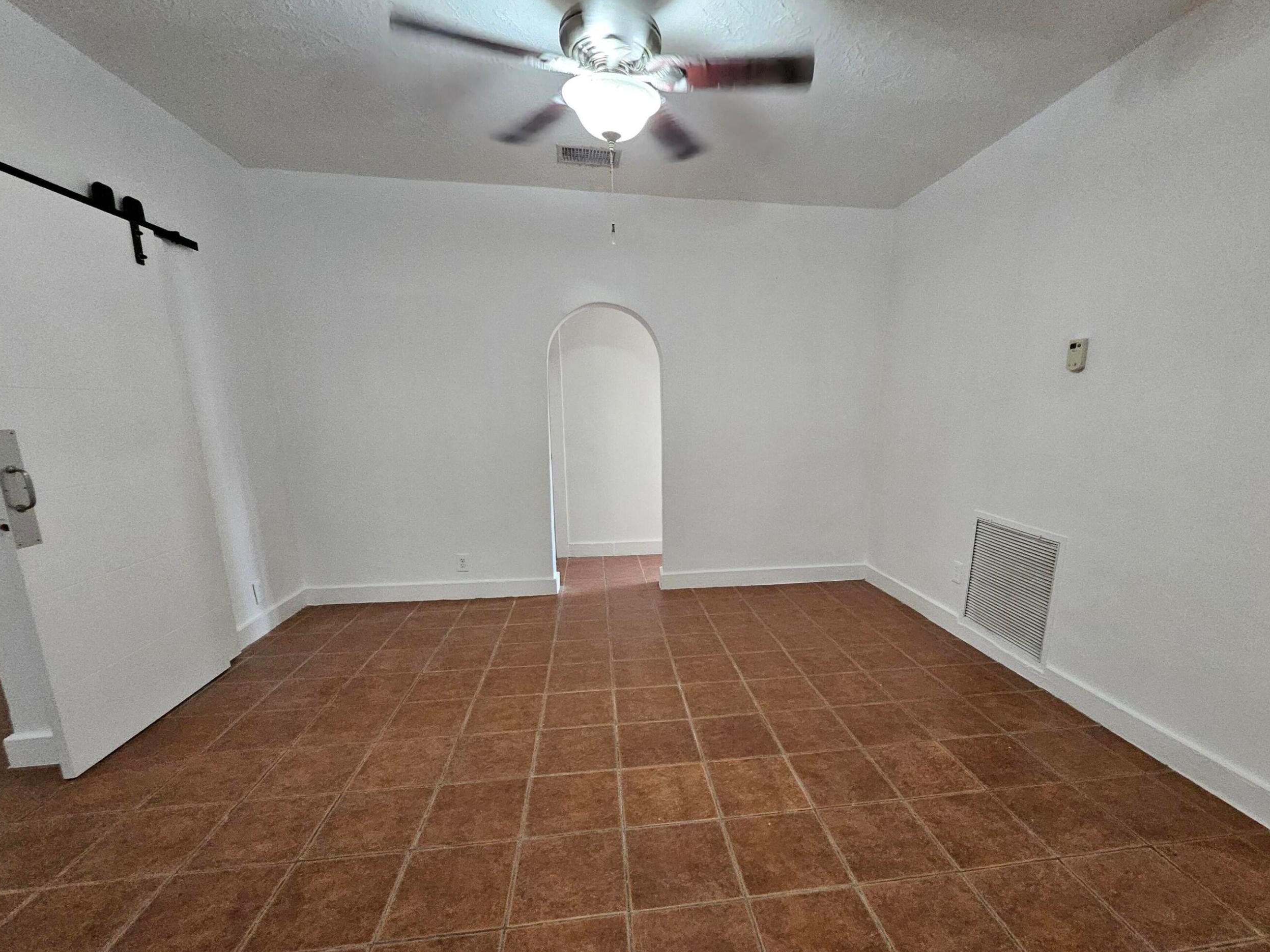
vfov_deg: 81.4
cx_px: 680
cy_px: 531
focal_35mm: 15
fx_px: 550
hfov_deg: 98.0
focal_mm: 1.74
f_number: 2.2
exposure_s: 1/40
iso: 320
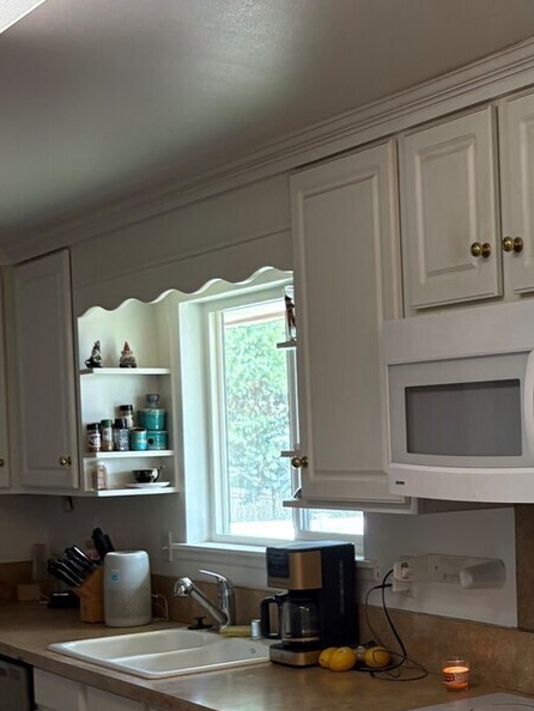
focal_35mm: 63
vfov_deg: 30.5
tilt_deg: -1.6
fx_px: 1295
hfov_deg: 22.6
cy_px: 460
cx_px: 509
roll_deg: +1.1
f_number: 1.6
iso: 125
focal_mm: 5.96
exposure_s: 1/120
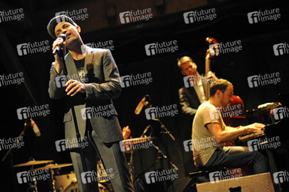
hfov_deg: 23.9
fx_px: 682
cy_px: 96
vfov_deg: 16.0
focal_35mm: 85
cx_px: 144
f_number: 2.8
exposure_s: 1/160
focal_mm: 85
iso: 3200
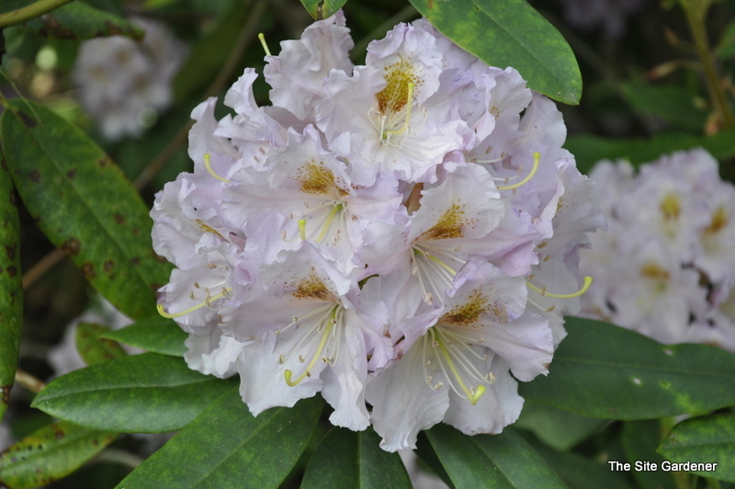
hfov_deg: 23.4
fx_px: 1775
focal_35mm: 87
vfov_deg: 15.7
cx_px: 368
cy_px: 244
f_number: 6.7
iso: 200
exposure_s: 1/180
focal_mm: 58
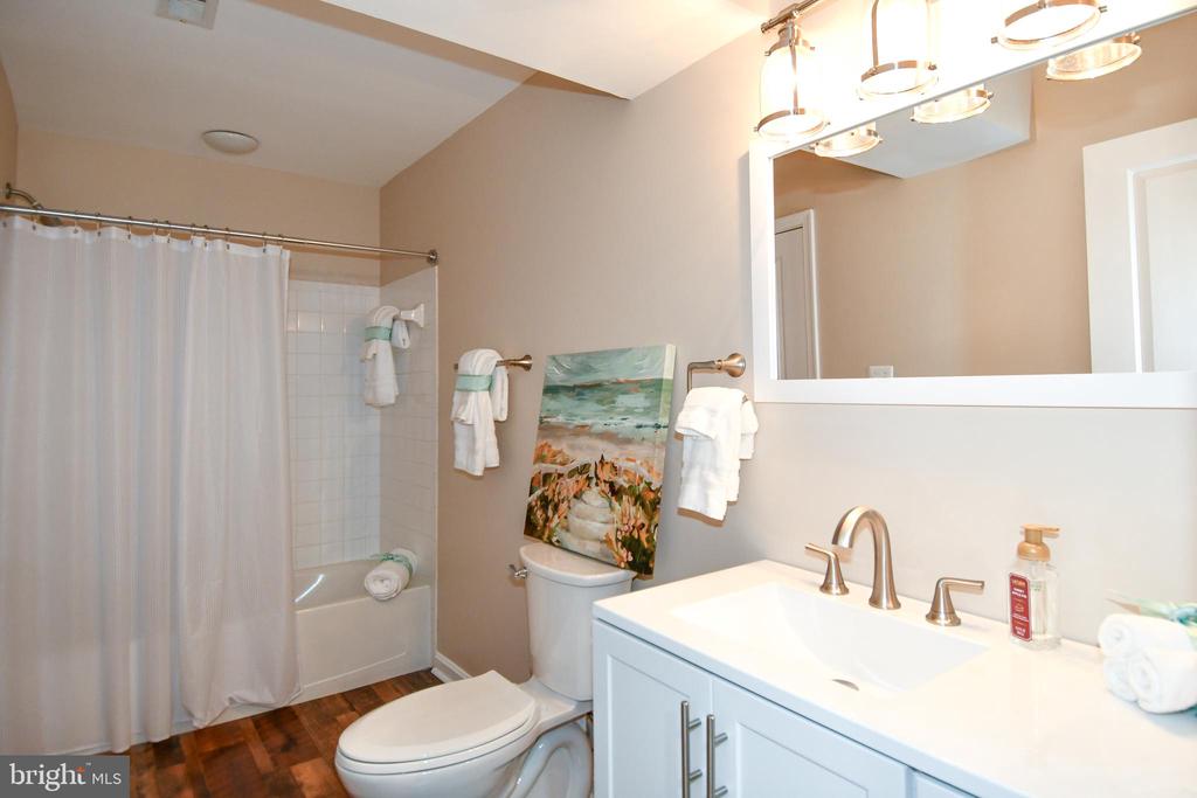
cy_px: 399
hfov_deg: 90.0
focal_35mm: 18
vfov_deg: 67.4
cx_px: 598
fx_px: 599
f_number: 4
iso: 800
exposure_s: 1/60
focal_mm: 12
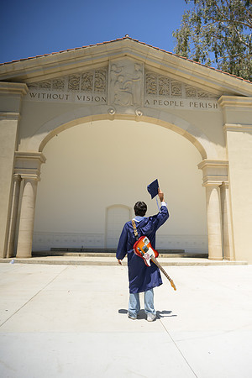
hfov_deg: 53.1
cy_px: 189
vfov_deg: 73.7
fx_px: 252
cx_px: 126
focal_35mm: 24
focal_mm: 24
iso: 800
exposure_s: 1/8000
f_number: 4
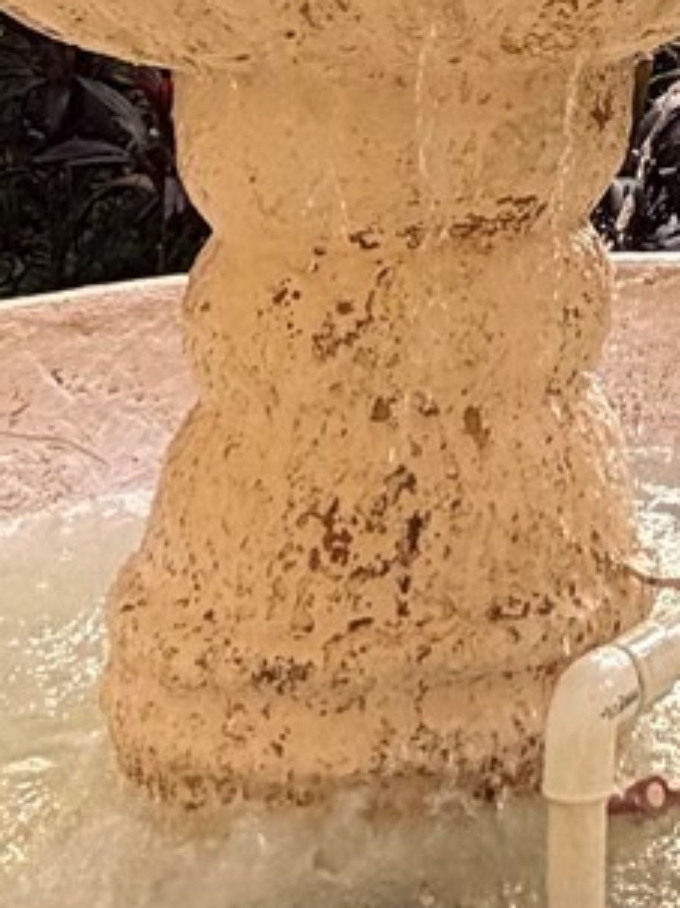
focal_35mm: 74
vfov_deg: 18.8
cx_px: 725
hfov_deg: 19.2
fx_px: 1940
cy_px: -821
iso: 50
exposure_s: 1/502
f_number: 2.2
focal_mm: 2.22
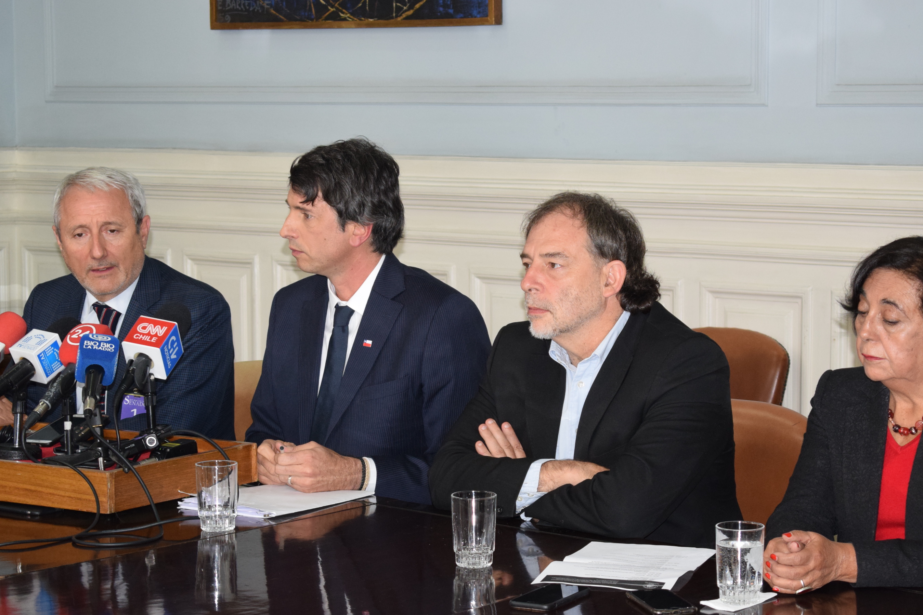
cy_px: 328
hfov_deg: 22.2
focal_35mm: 92
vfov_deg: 14.9
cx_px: 492
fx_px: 2347
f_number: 5.6
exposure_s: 1/60
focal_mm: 55
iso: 1400
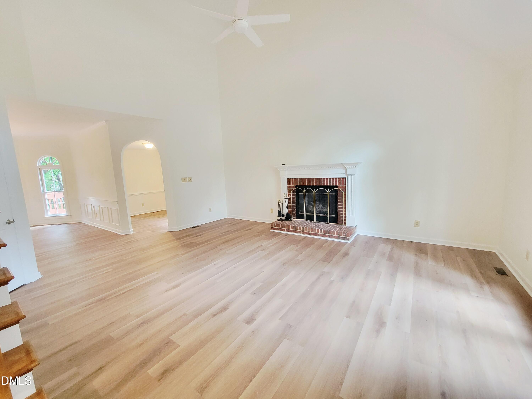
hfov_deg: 106.2
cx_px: 266
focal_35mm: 13
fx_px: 200
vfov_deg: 89.9
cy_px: 200
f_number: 2.2
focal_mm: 2.2
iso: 640
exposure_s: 1/24
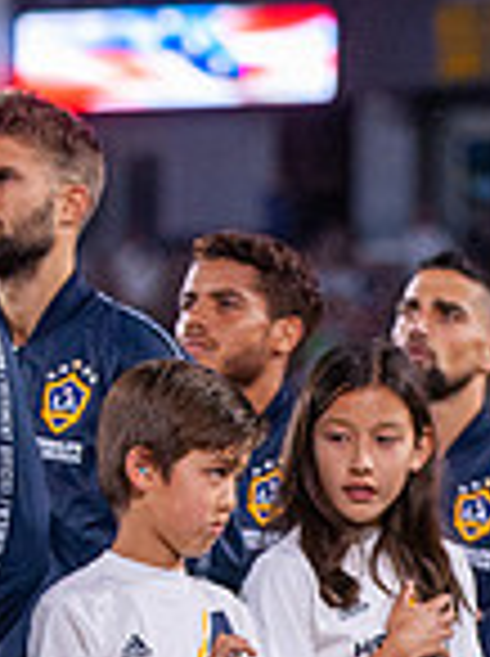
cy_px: 778
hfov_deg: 3.7
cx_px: 454
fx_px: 7610
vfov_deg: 4.9
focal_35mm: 402
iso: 1600
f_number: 2.8
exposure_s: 1/2000
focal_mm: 105
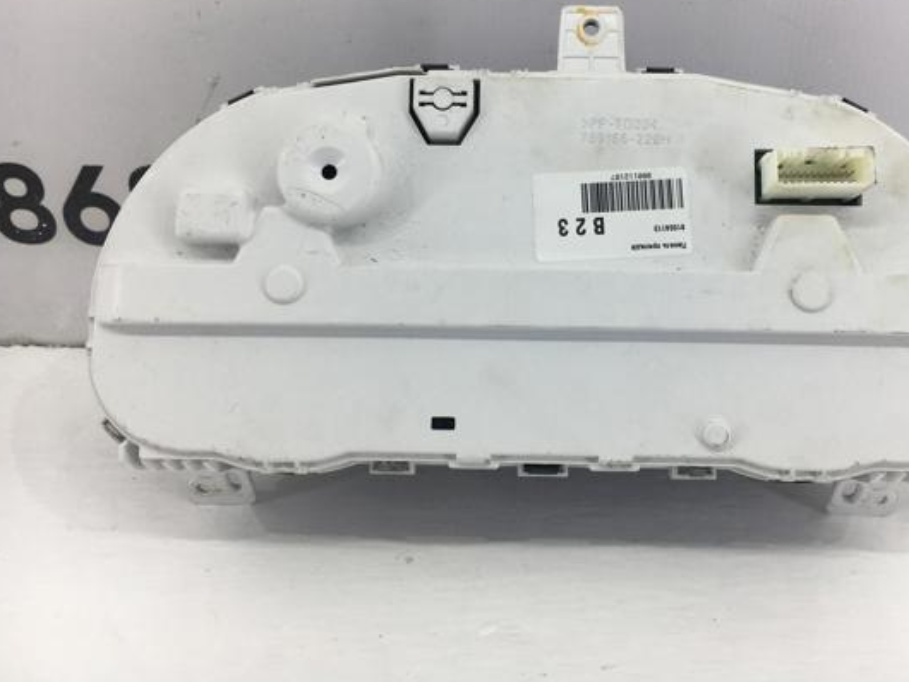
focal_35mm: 35
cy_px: 276
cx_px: 530
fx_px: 920
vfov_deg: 40.6
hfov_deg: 52.4
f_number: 2.2
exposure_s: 1/100
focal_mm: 4.15
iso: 32
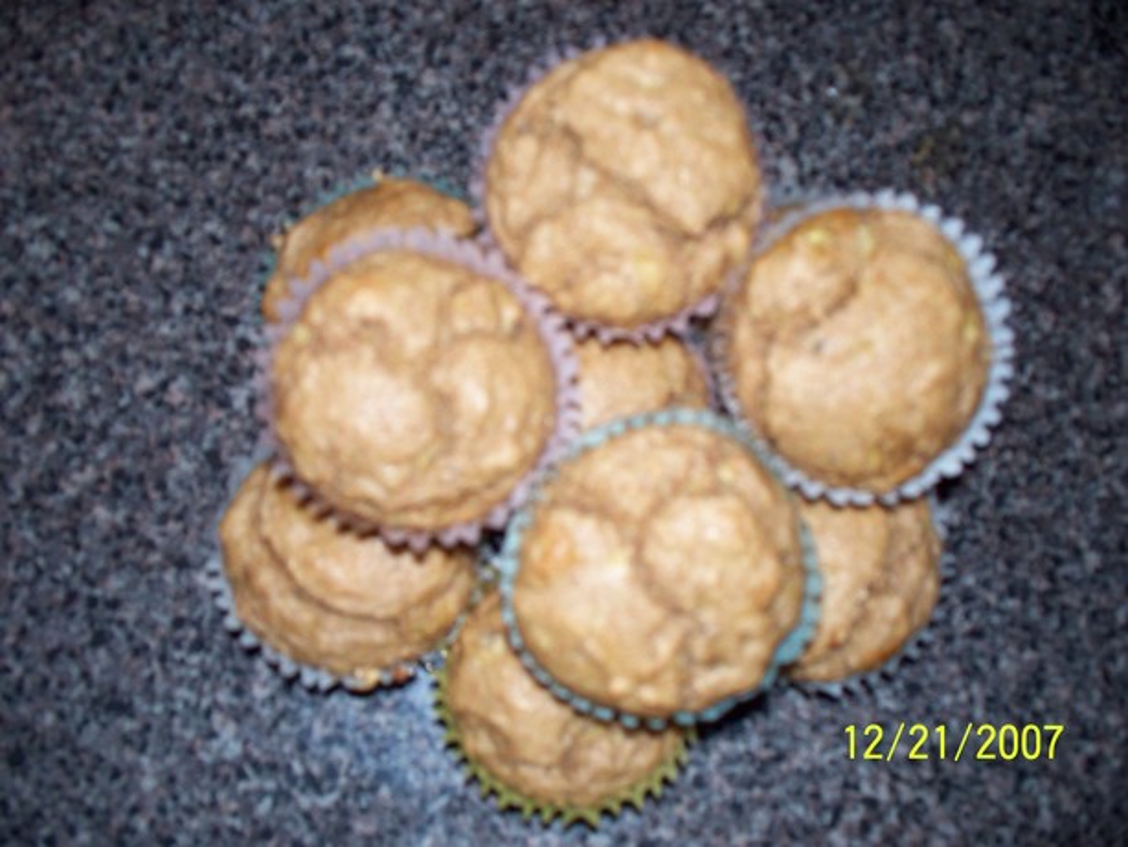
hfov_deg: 51.3
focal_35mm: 36
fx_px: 1174
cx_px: 564
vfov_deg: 39.7
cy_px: 424
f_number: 2.8
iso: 200
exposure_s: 1/30
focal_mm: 7.54
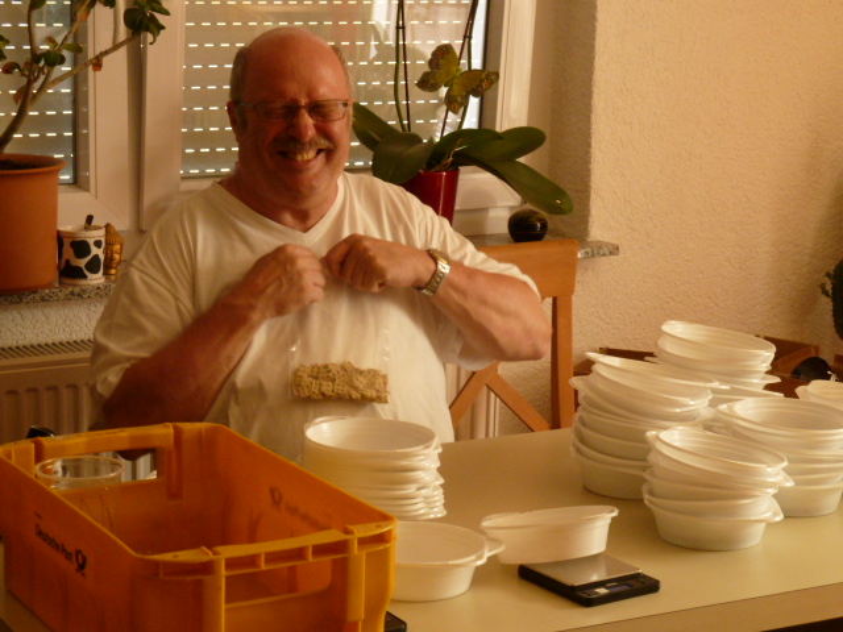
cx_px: 422
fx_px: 2021
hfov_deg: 23.6
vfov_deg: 17.8
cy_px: 316
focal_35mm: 83
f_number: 4.2
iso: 400
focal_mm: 13.7
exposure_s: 1/40
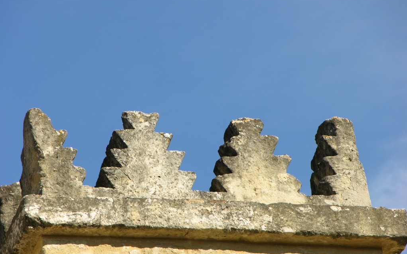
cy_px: 135
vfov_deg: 4.4
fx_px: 3305
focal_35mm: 298
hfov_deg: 7.0
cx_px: 204
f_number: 5.3
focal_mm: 71.2
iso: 50
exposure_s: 1/240
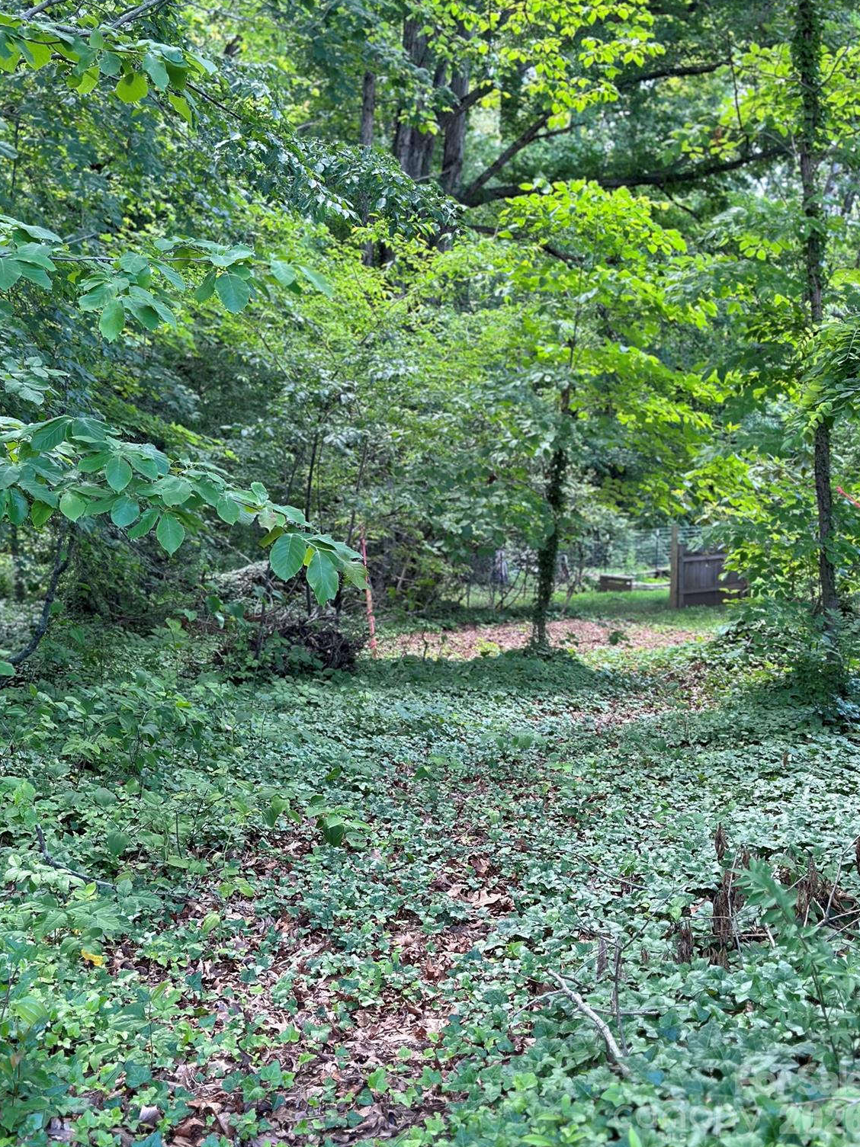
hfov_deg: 29.7
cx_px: 432
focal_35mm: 49
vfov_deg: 38.9
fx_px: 1624
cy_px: 564
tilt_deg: -6.1
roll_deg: -0.1
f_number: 1.78
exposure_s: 1/128
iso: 125
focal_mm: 6.86
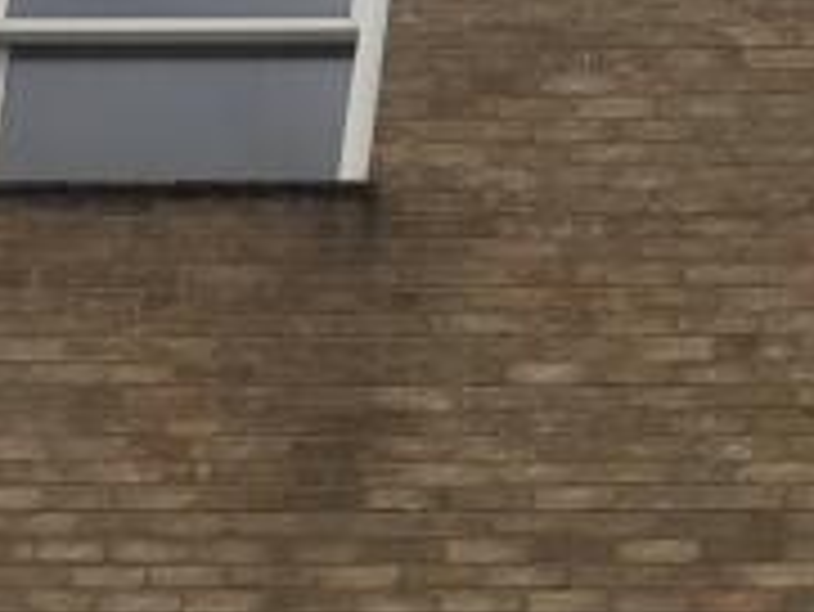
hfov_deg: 11.3
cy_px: 1026
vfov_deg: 8.8
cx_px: 1399
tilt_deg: +22.2
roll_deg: -1.0
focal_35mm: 164
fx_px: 3859
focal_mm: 4.15
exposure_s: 1/777
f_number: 2.2
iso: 25
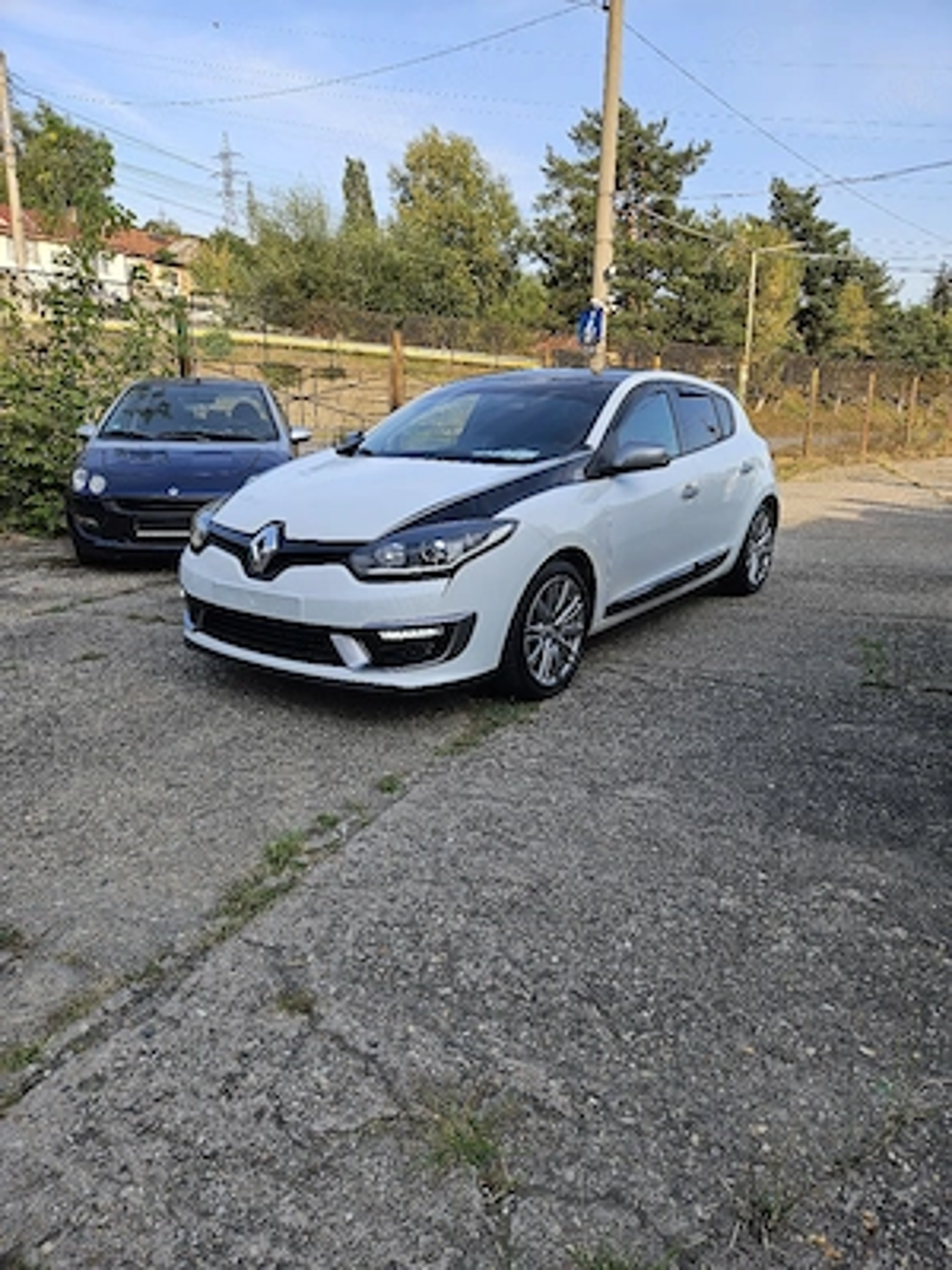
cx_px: 476
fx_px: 843
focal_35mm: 23
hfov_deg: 58.9
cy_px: 635
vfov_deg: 73.9
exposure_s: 1/476
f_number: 1.8
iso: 25
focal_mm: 5.4
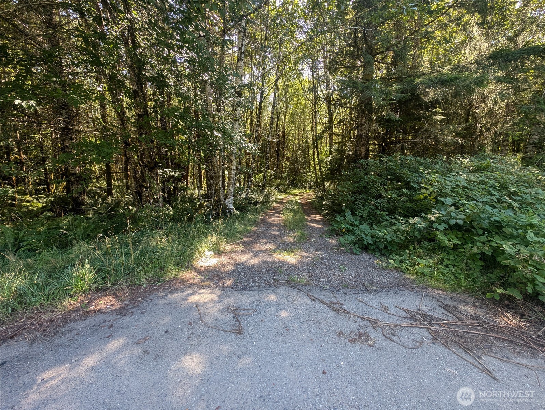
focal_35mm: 12
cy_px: 205
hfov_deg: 110.5
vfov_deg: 94.6
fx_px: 189
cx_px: 272
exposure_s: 1/258
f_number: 1.95
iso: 146
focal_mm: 2.23
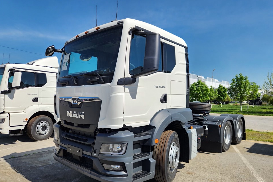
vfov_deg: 51.1
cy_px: 104
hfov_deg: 71.5
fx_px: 190
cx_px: 141
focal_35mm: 25
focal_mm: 5.4
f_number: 1.8
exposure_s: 1/2265
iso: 20
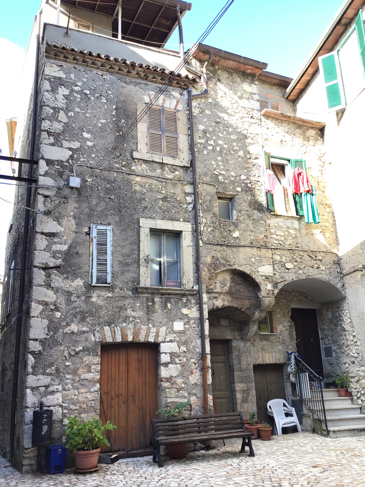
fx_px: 436
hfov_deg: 45.4
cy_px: 244
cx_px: 182
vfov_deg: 58.4
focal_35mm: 31
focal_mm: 3.3
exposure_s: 1/132
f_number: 2.4
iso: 25
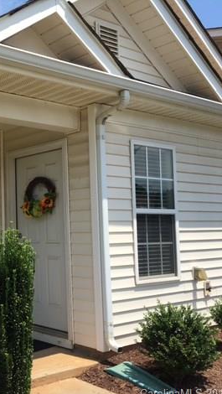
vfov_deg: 47.3
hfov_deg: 25.4
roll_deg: +0.3
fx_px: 449
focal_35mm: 43
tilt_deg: +4.1
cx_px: -32
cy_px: 200
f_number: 2.2
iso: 25
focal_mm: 4.15
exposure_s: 1/1637
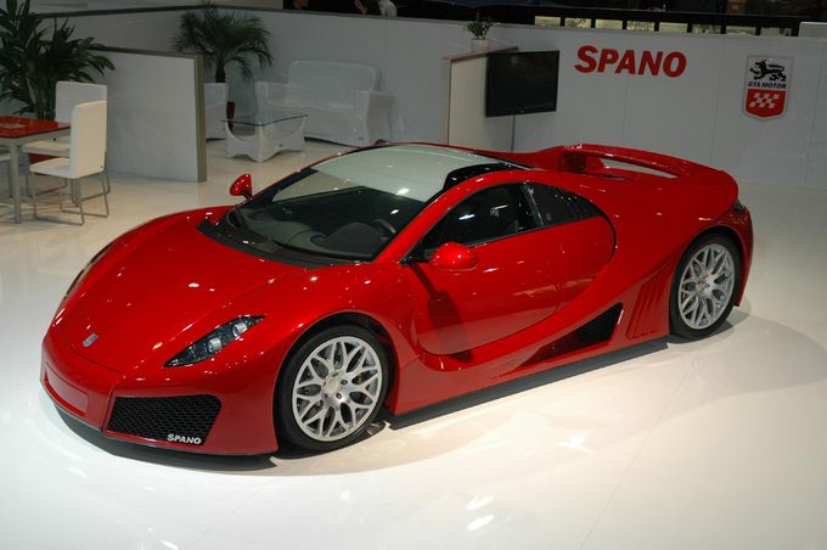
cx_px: 414
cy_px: 275
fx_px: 1170
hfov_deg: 38.9
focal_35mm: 51
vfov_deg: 26.4
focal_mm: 34
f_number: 4.2
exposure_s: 1/400
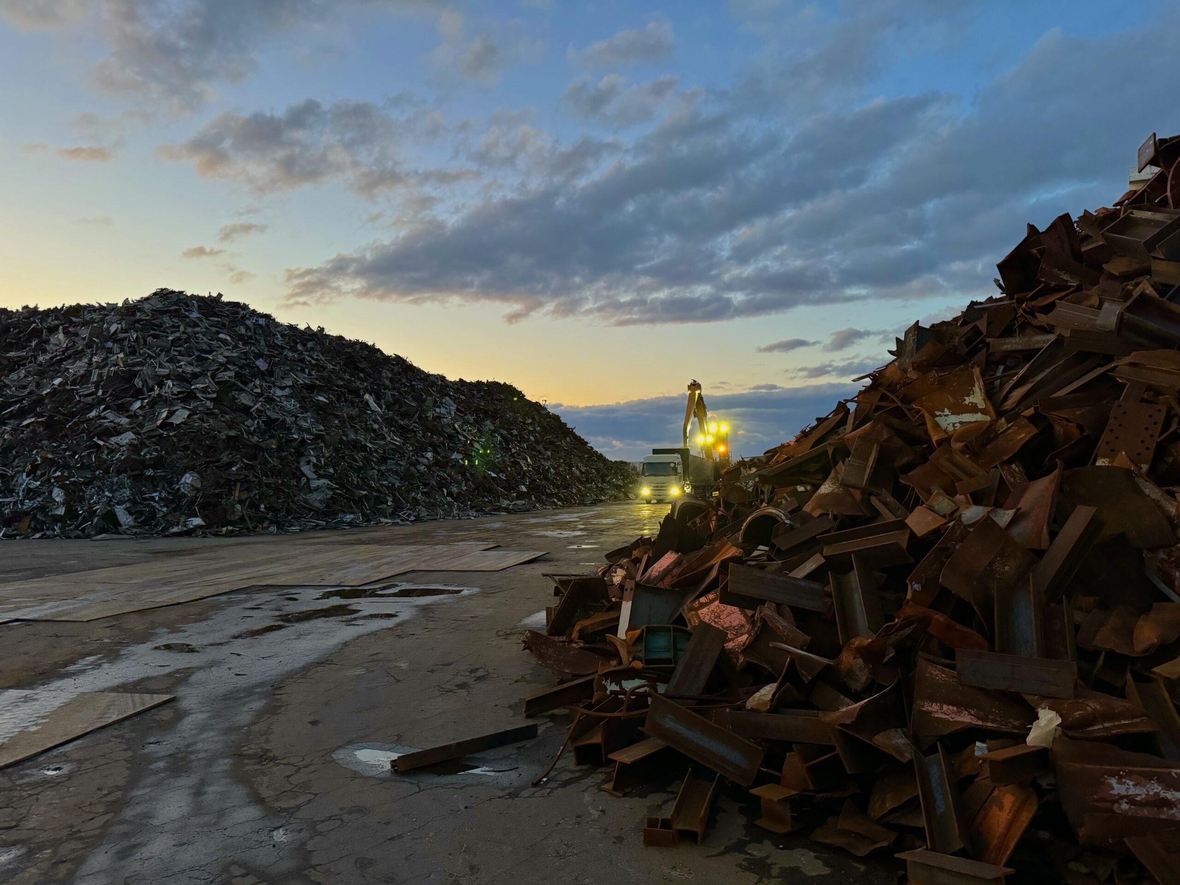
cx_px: 590
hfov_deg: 71.6
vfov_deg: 56.8
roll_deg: +0.4
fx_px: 818
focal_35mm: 24
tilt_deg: +2.5
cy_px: 442
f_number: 1.78
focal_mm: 6.86
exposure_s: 1/60
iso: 500
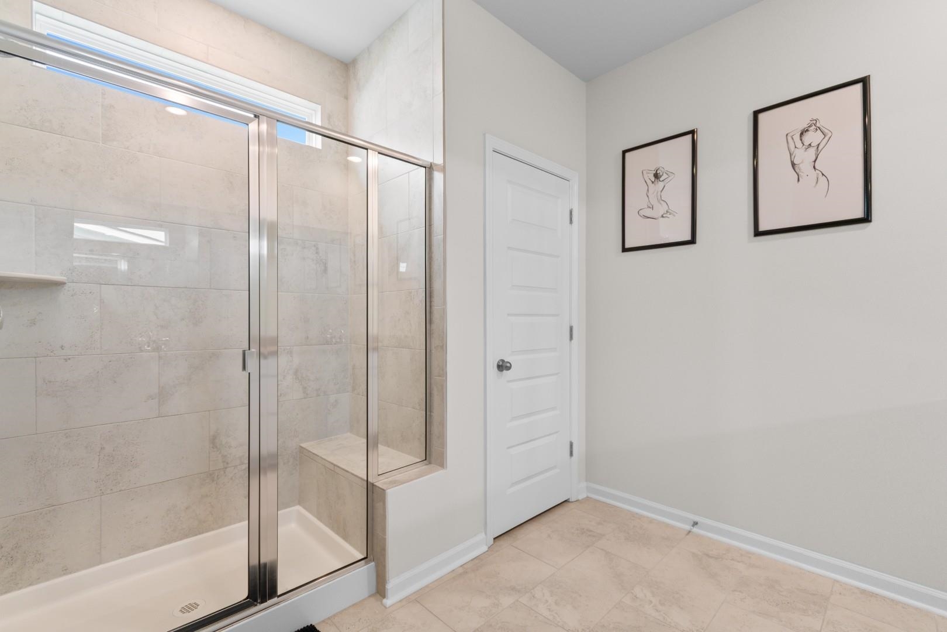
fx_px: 395
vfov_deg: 77.3
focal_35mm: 15
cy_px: 316
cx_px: 474
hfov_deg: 100.4
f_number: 4.5
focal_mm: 10
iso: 100
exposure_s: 1/4
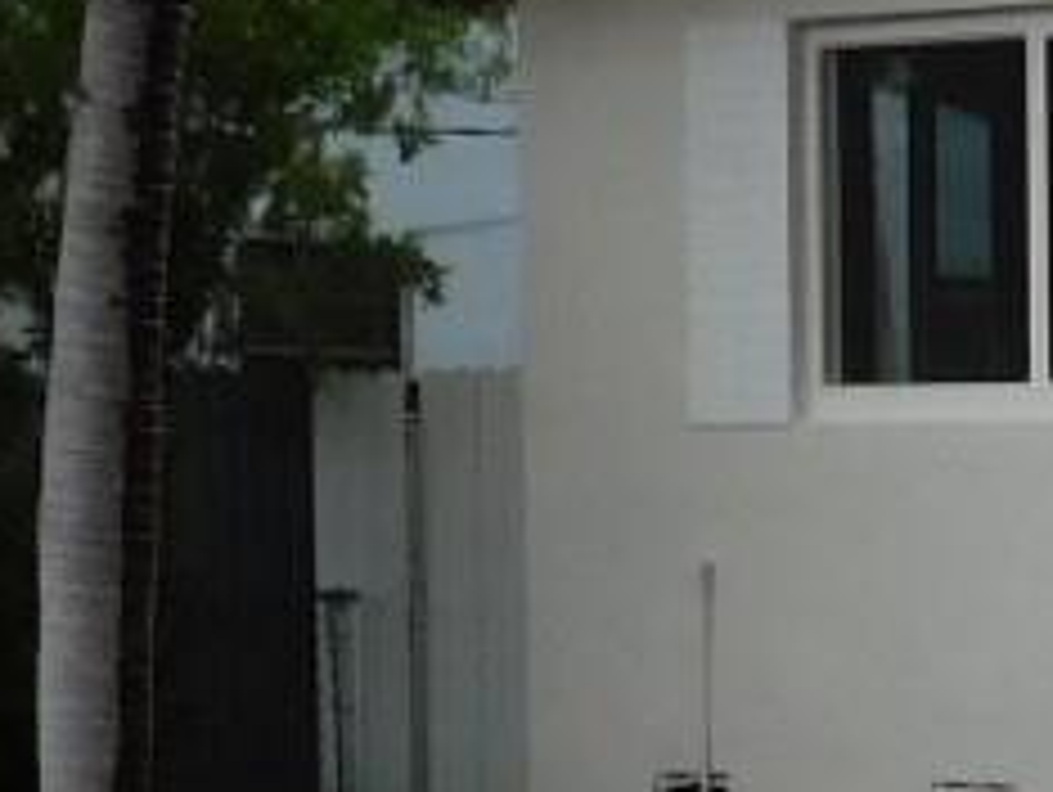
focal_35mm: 164
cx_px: 1616
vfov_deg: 9.0
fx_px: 4994
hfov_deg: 11.5
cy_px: 868
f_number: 3.3
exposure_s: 1/640
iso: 125
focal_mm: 4.3
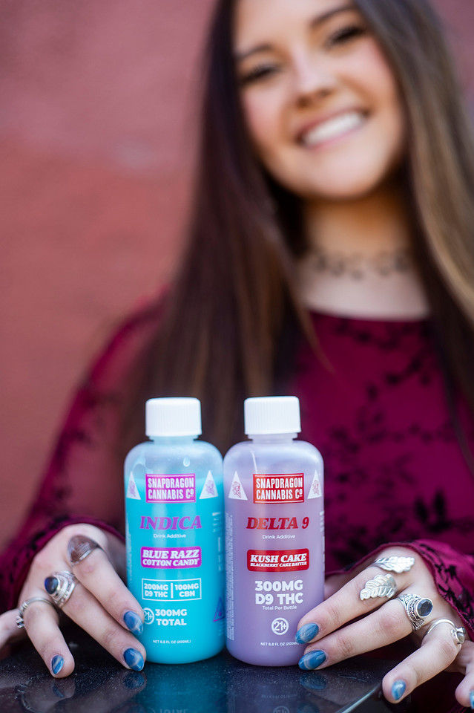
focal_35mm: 50
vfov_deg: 39.6
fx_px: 988
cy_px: 356
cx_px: 237
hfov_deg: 27.0
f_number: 2.8
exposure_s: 1/400
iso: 400
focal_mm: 50
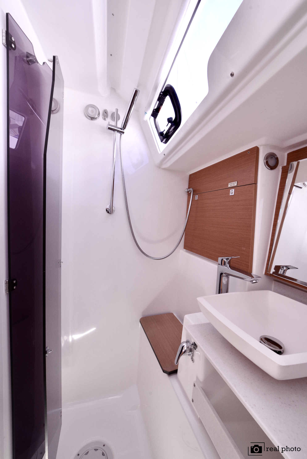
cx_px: 154
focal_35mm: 15
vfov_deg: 100.4
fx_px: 192
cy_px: 230
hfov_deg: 77.4
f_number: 11
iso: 1600
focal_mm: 15
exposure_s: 1/60
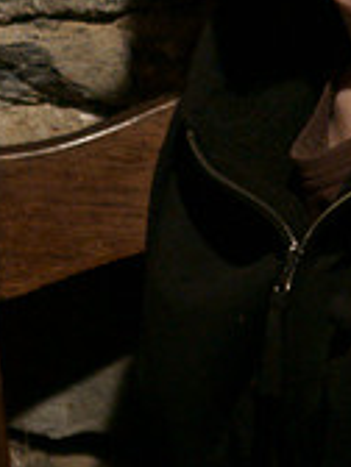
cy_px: -170
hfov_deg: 4.0
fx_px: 5038
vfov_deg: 5.3
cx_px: 322
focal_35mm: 373
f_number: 2.8
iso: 1600
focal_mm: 75
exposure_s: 1/25
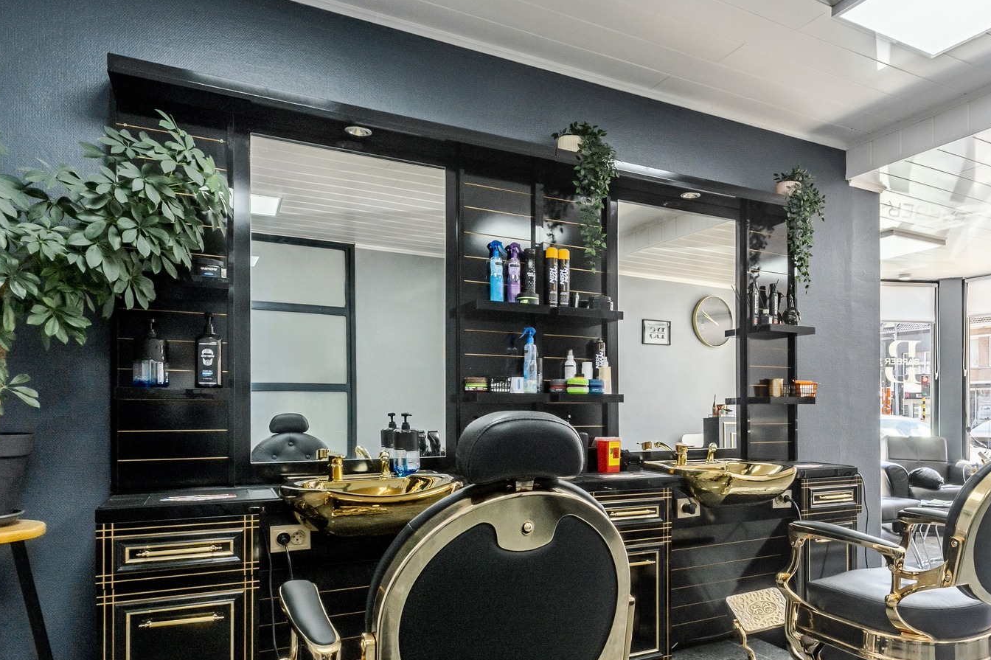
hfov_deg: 68.2
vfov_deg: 48.9
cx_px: 619
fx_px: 717
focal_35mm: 26
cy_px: 417
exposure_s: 1/100
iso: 250
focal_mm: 14.6
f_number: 11
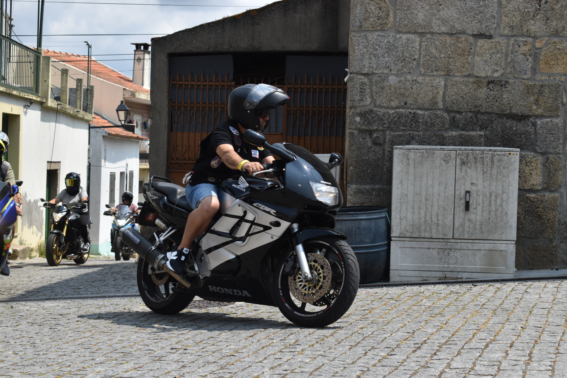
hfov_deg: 33.4
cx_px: 284
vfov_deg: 22.6
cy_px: 189
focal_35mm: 60
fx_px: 945
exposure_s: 1/1600
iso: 400
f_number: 6.3
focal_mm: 40
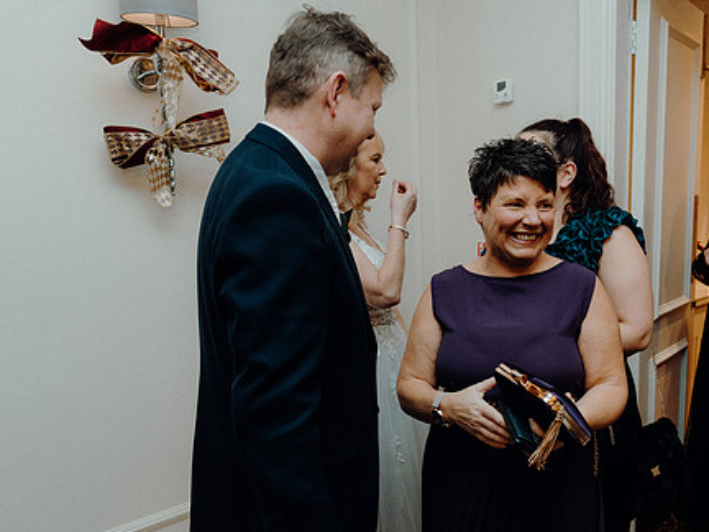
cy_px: 313
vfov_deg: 45.3
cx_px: 437
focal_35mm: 31
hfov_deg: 57.7
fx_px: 635
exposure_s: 1/200
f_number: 3.5
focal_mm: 24
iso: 2500
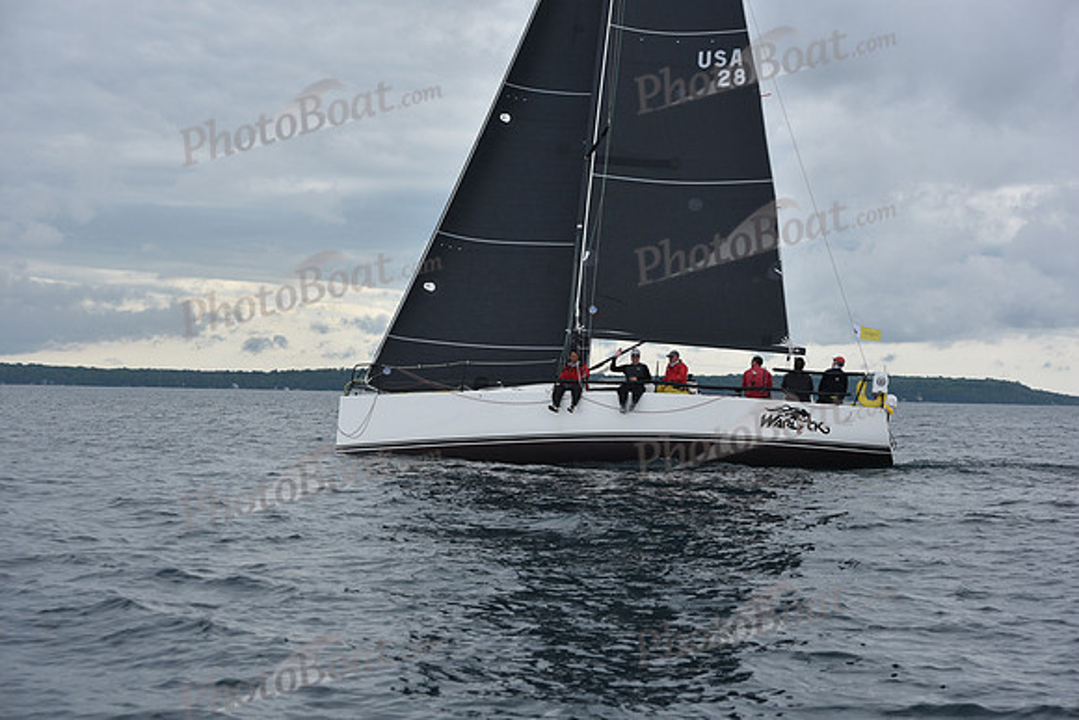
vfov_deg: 19.5
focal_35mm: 70
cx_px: 540
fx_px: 2098
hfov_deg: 28.8
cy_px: 360
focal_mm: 70
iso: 250
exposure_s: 1/800
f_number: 6.3
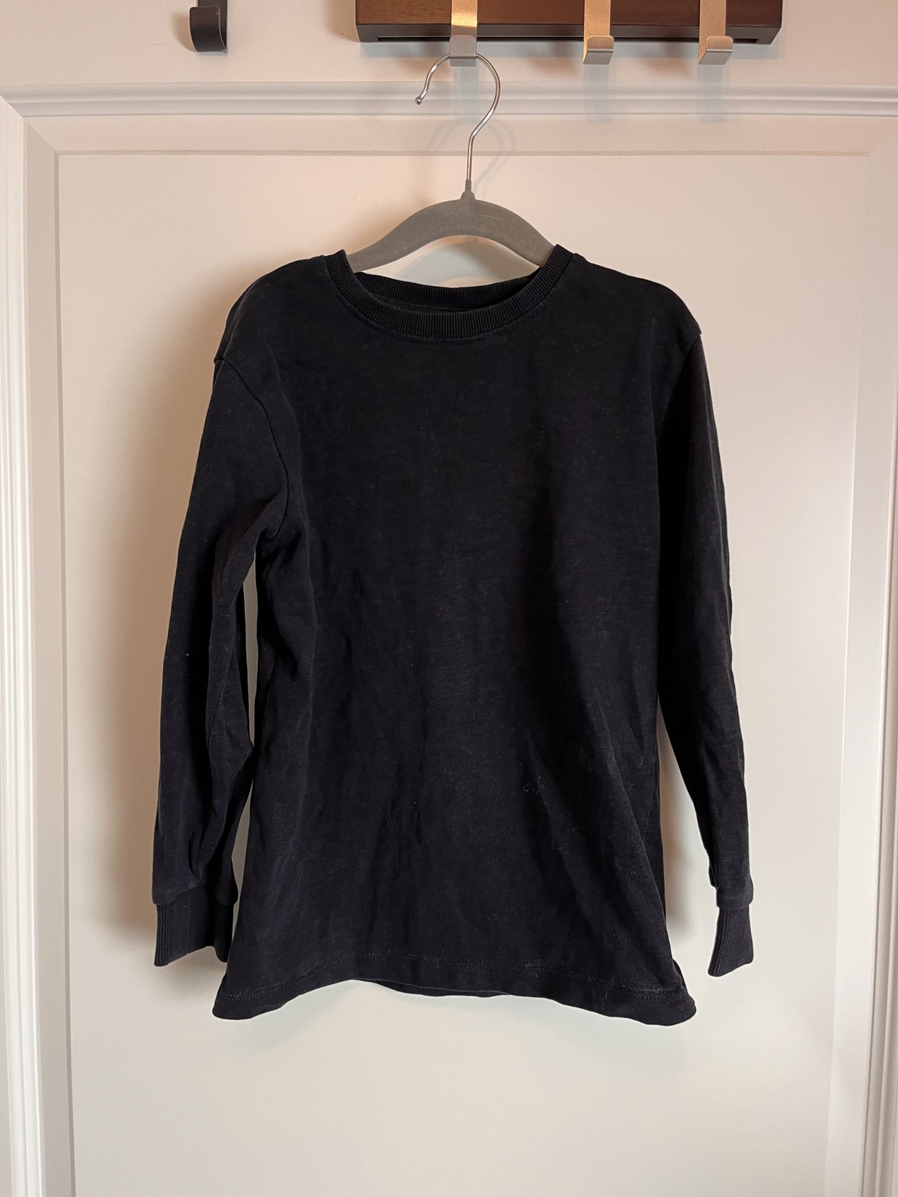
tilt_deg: -3.4
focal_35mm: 26
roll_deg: -1.1
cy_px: 598
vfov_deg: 67.3
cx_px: 449
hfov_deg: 53.1
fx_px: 899
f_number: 1.6
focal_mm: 5.1
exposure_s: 1/50
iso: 125
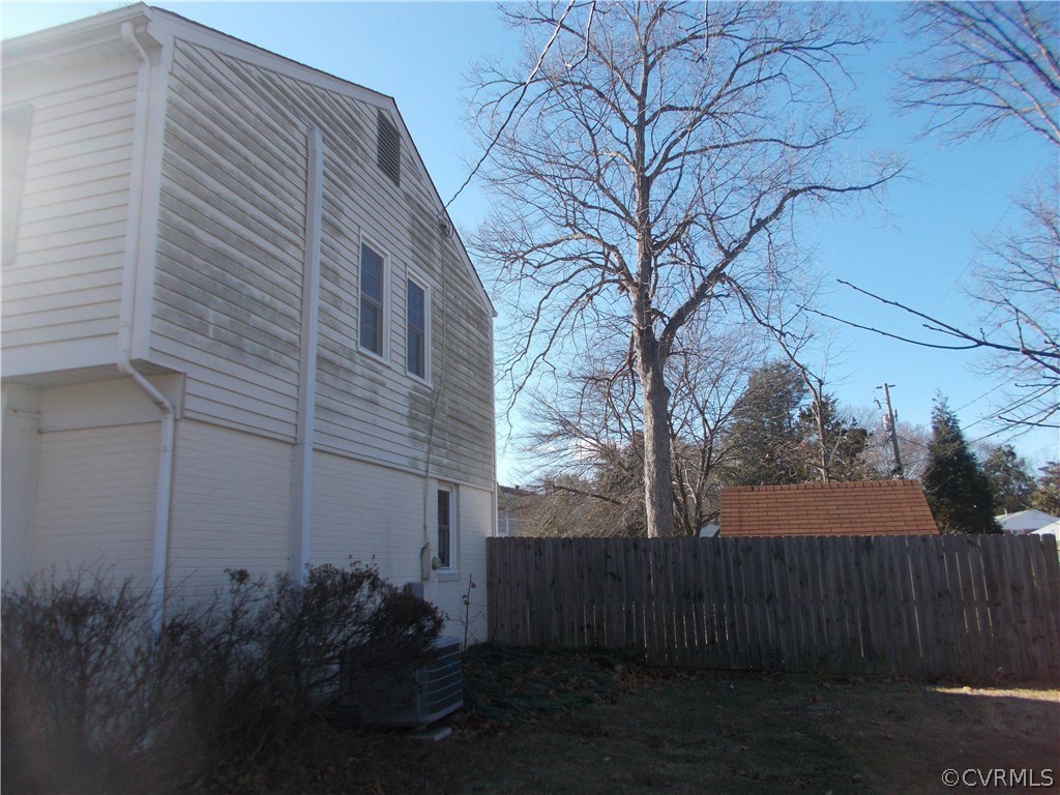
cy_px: 398
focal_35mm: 26
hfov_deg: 67.3
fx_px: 796
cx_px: 530
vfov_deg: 53.1
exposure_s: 1/500
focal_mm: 4.6
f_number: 3.2
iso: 80
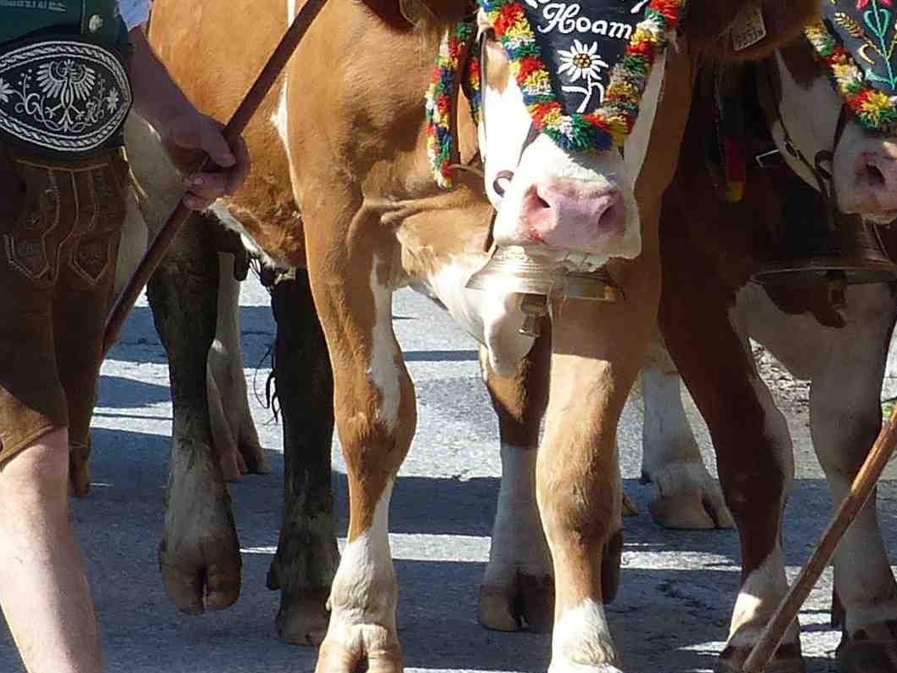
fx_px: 13528
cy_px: 51
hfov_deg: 3.8
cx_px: 393
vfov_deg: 2.8
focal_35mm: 522
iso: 100
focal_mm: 22.6
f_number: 4
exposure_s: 1/640
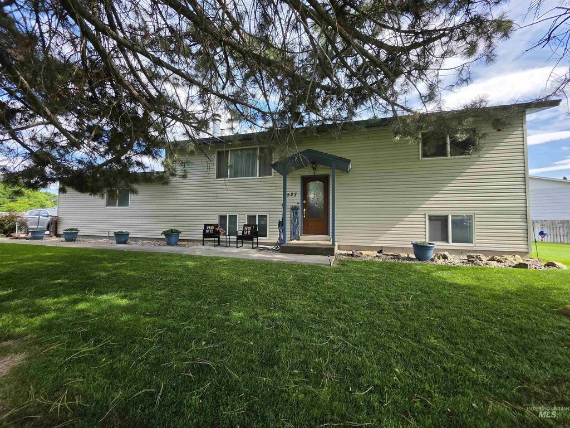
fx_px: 214
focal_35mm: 13
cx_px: 285
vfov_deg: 89.9
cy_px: 214
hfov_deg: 106.2
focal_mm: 2.2
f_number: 1.9
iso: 32
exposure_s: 1/684
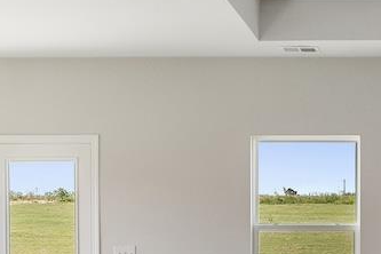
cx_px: 418
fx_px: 868
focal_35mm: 82
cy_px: 235
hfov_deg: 23.3
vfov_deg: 16.4
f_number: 5.6
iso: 400
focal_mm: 14
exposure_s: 1/125
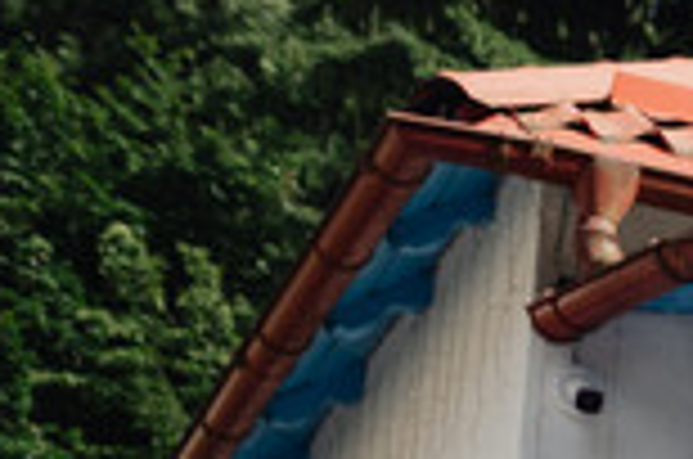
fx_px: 4476
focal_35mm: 233
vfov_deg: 5.7
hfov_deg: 7.6
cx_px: 2138
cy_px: 1055
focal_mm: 35
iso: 160
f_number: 2.2
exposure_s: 1/5000
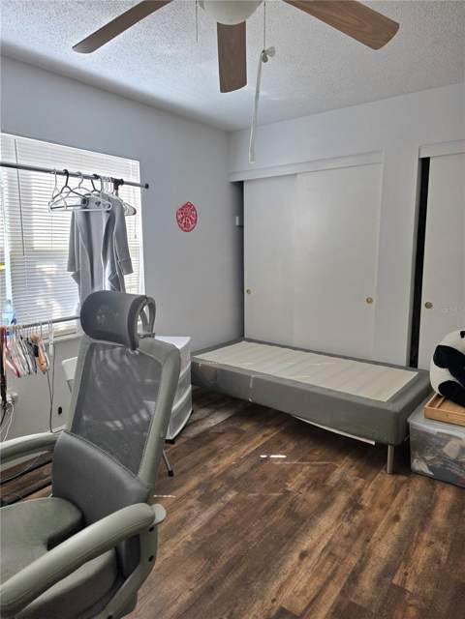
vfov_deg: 73.9
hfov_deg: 58.9
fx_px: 412
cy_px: 310
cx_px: 232
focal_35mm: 23
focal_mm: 6.3
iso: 100
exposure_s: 1/182
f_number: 1.7
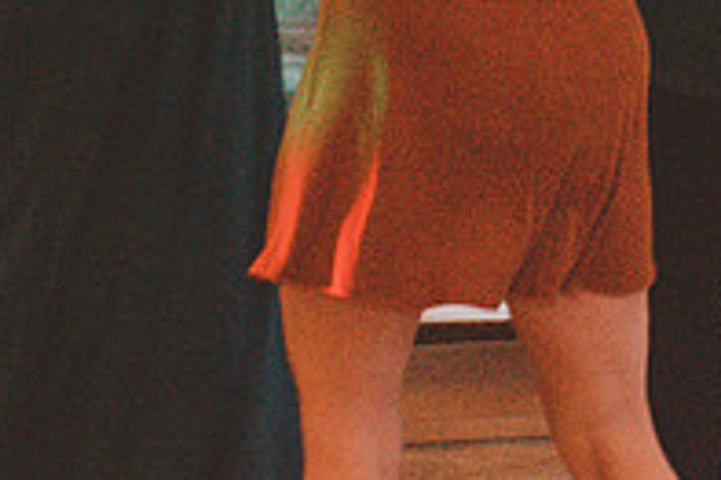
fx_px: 9745
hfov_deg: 4.2
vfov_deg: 2.8
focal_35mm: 487
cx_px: 630
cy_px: -119
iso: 5600
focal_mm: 110
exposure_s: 1/60
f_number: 4.8
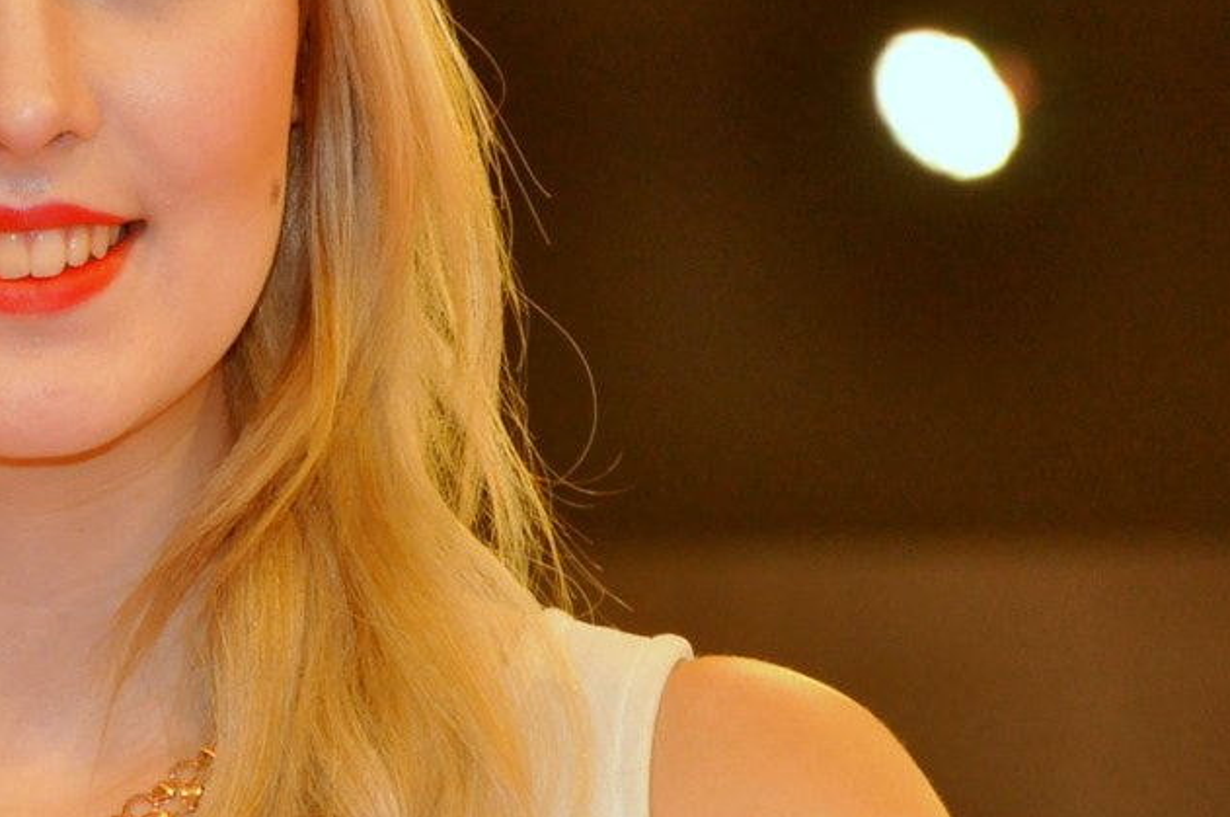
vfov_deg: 3.4
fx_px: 13624
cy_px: 311
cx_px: 29
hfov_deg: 5.2
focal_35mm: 399
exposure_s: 1/60
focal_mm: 105
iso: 800
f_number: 5.6
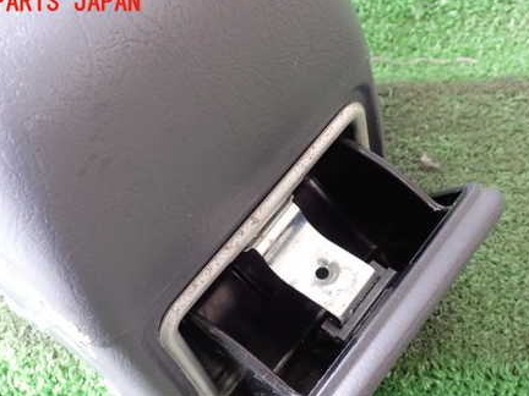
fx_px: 764
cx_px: 285
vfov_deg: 28.9
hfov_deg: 38.2
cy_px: 263
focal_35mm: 50
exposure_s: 1/30
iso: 800
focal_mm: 6.37
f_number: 3.5
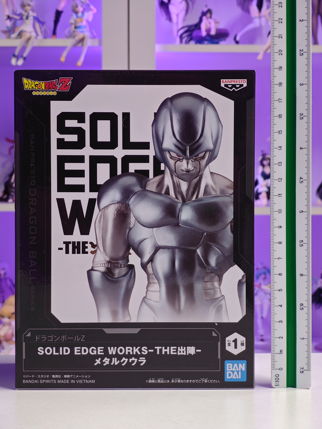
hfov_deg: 18.4
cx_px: 161
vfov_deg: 24.4
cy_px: 214
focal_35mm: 80
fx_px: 992
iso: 400
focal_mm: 7.48
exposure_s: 1/15.4
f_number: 2.4
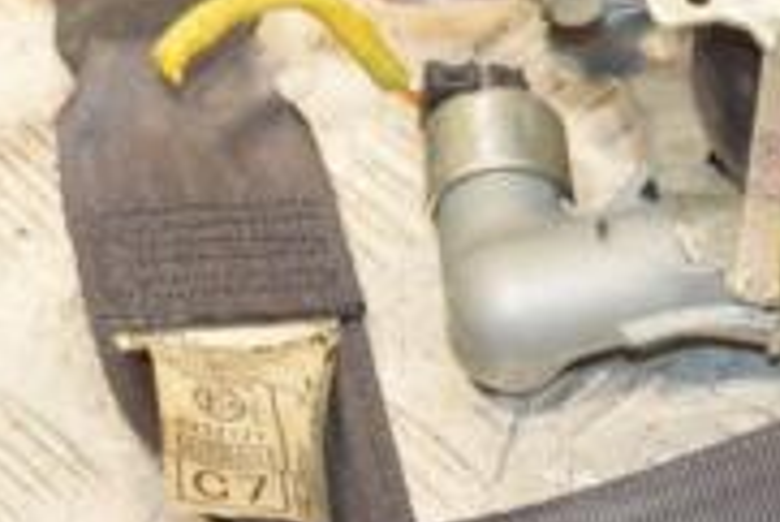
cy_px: 56
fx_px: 4098
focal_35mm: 189
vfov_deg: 7.3
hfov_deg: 10.8
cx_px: 698
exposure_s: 1/200
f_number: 6.3
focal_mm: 38
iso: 1600
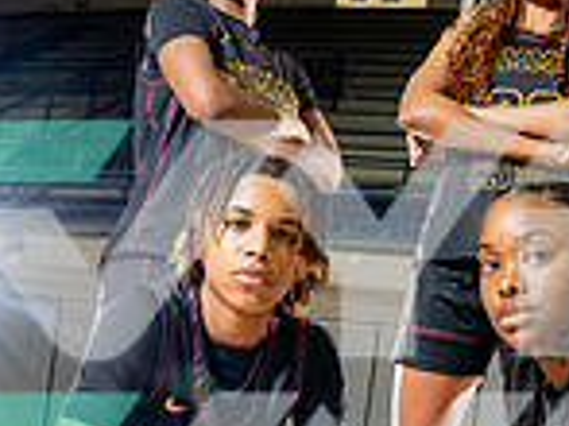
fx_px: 969
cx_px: 480
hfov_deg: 31.6
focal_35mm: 59
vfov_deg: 22.7
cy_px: 515
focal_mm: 20
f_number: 8
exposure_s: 1/250
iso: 640
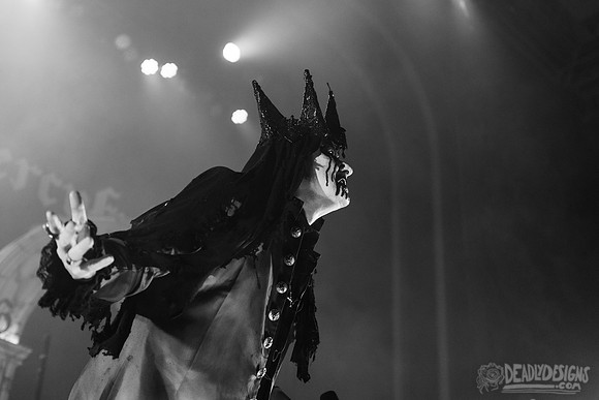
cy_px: 171
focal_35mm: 57
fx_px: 951
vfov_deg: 23.7
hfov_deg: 34.9
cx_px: 342
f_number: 3.2
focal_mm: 50
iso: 2000
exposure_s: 1/320
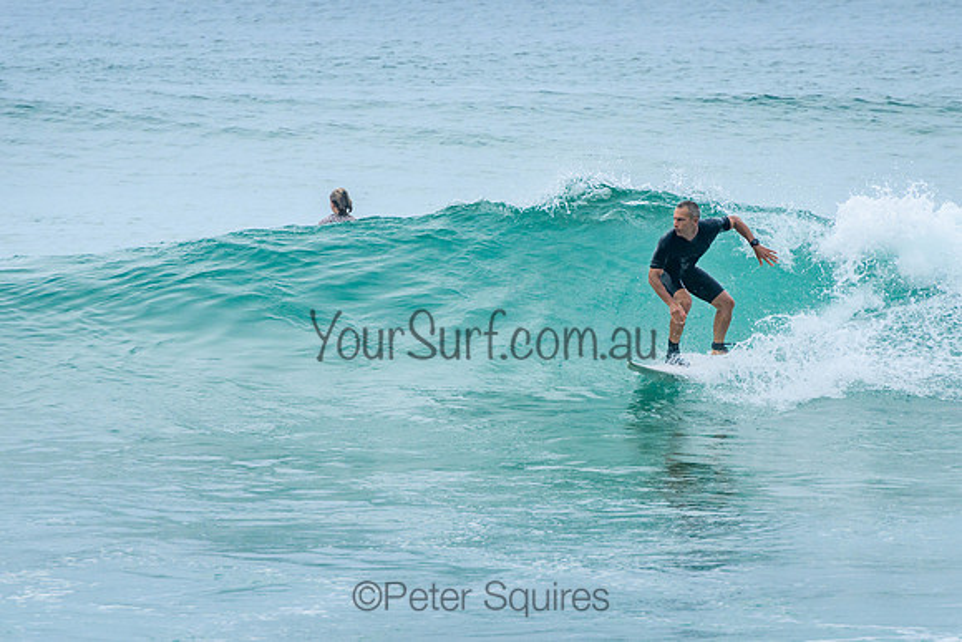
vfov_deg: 2.5
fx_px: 14709
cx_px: 581
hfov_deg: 3.7
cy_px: 316
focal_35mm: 550
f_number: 9
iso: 500
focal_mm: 400
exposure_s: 1/2000
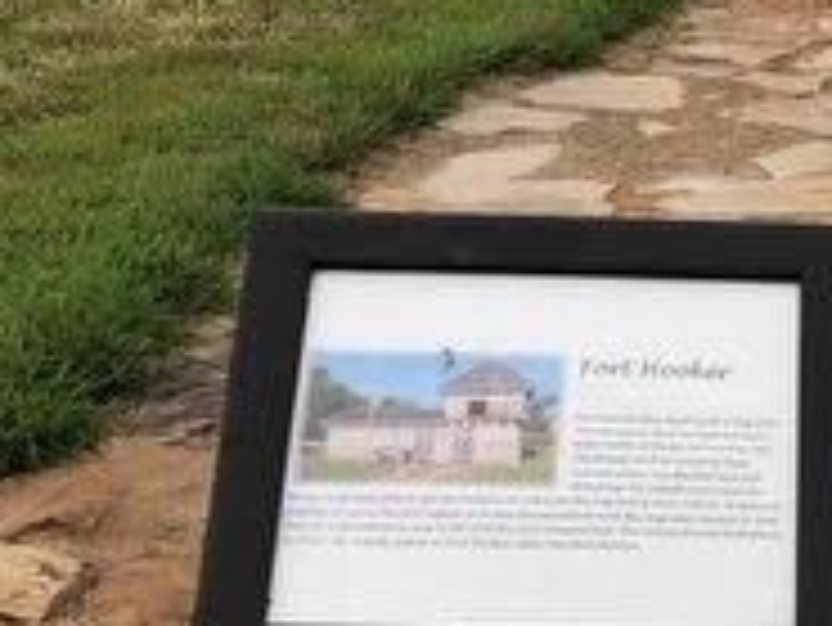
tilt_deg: -1.3
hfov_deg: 15.7
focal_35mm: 121
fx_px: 2910
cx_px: 976
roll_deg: -1.6
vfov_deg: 11.8
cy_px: -293
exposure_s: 1/100
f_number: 1.8
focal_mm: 4
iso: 40
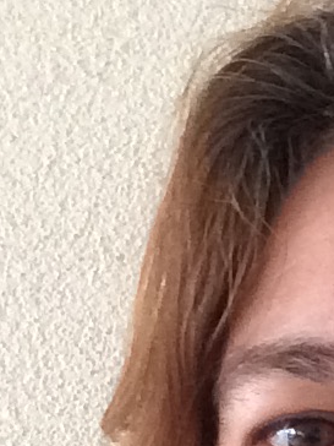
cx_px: 458
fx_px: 1402
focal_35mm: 109
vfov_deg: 16.7
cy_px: 627
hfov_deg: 13.0
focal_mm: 2.15
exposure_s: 1/17
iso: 500
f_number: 2.4
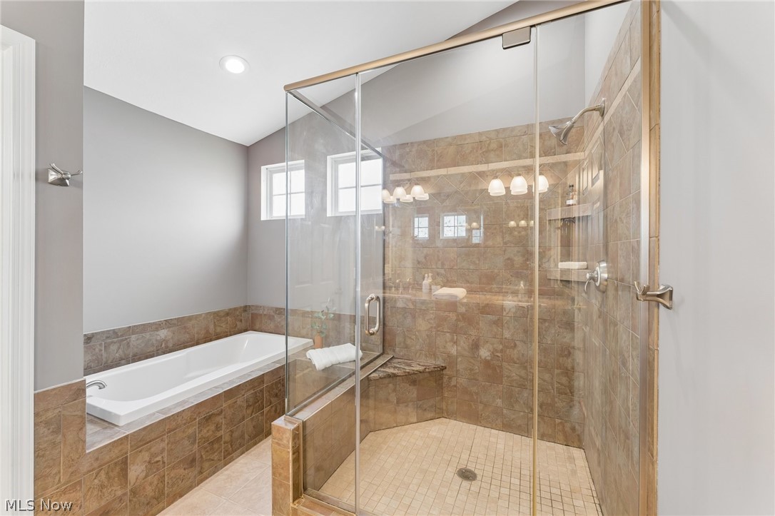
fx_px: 301
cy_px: 258
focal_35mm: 14
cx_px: 388
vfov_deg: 81.2
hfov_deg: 104.3
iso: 200
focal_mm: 14
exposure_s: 1/10
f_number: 5.6
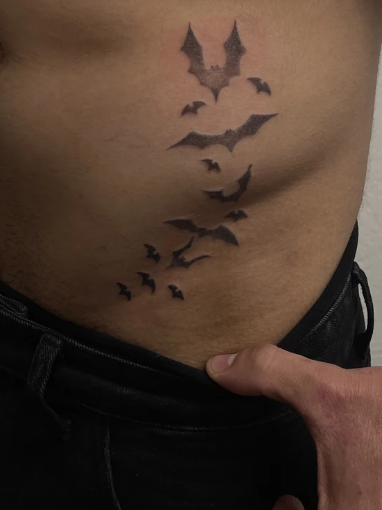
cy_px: 151
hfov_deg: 28.6
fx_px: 751
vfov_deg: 36.9
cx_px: 194
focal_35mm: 51
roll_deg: -1.0
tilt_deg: -18.5
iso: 80
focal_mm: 5.1
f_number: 1.6
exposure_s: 1/120
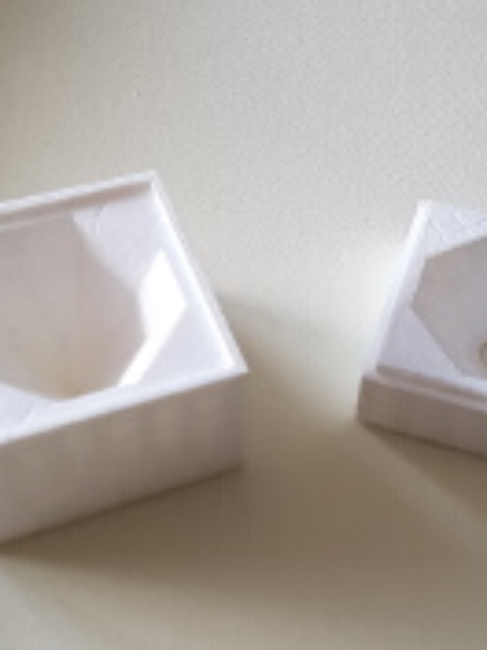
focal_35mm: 59
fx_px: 1107
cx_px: 288
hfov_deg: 24.8
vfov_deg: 32.7
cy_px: 369
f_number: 1.7
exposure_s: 1/25
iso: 160
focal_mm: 4.2
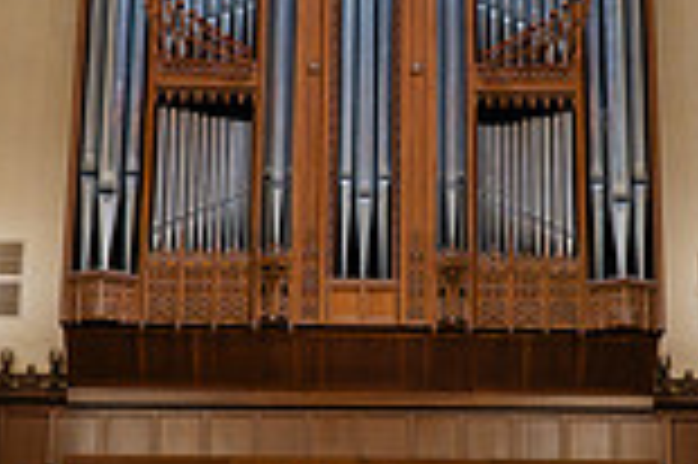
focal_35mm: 90
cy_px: 358
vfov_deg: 15.1
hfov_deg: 22.6
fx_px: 1743
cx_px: 378
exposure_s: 1/125
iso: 6400
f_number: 2.8
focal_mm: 24
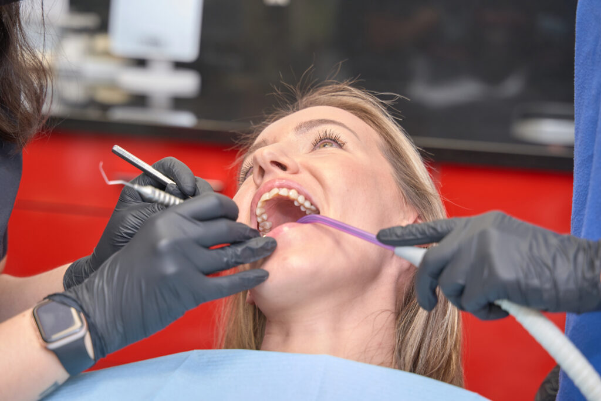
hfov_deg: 27.0
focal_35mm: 75
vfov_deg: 18.2
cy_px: 200
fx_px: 1252
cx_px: 300
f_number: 4
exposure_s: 1/160
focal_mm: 75
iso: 1250
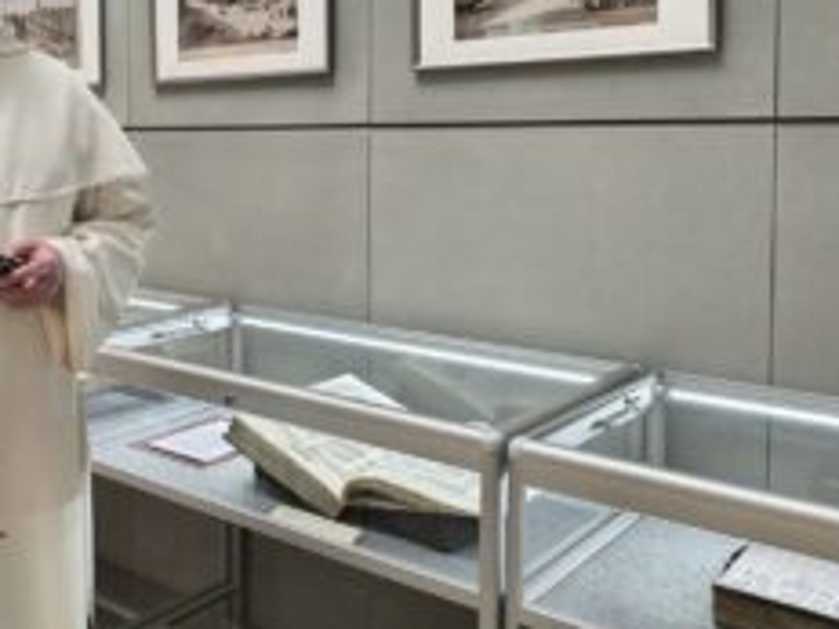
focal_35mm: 40
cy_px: 171
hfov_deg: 45.6
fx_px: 969
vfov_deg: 35.3
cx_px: 238
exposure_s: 1/33.3
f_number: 1.8
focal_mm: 4.81
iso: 979
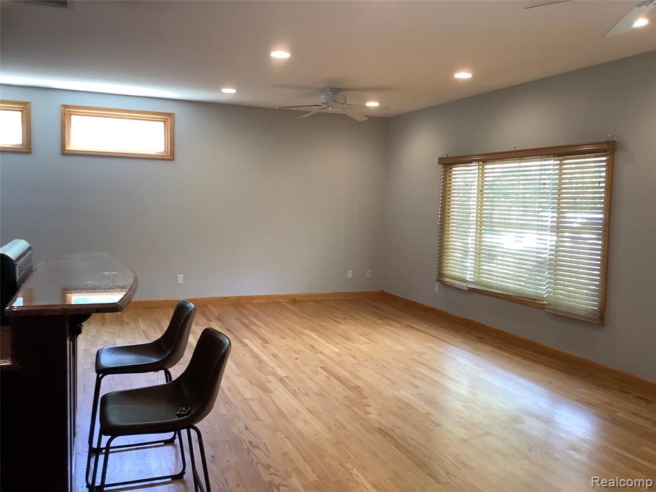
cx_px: 328
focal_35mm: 31
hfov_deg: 58.4
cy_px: 246
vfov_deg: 45.4
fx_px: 587
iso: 100
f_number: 2.4
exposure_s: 1/60
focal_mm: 3.3
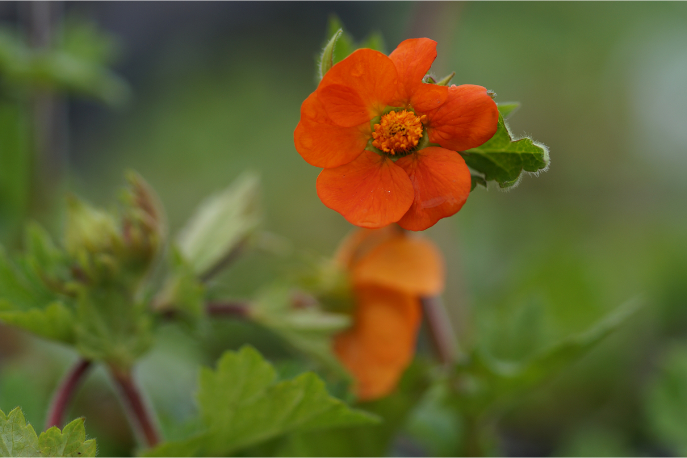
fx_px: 2862
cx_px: 344
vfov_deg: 9.1
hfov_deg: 13.7
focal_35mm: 150
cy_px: 229
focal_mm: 100
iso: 100
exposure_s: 1/320
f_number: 2.8
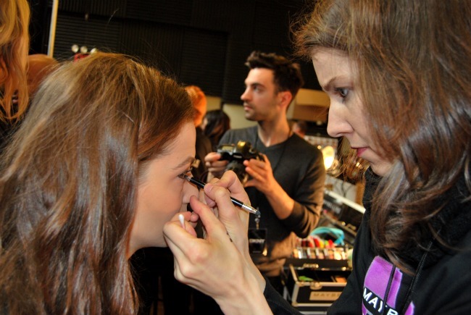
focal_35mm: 33
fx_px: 432
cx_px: 236
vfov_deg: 40.1
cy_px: 158
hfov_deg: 57.2
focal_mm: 22
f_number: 3.8
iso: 200
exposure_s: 1/60
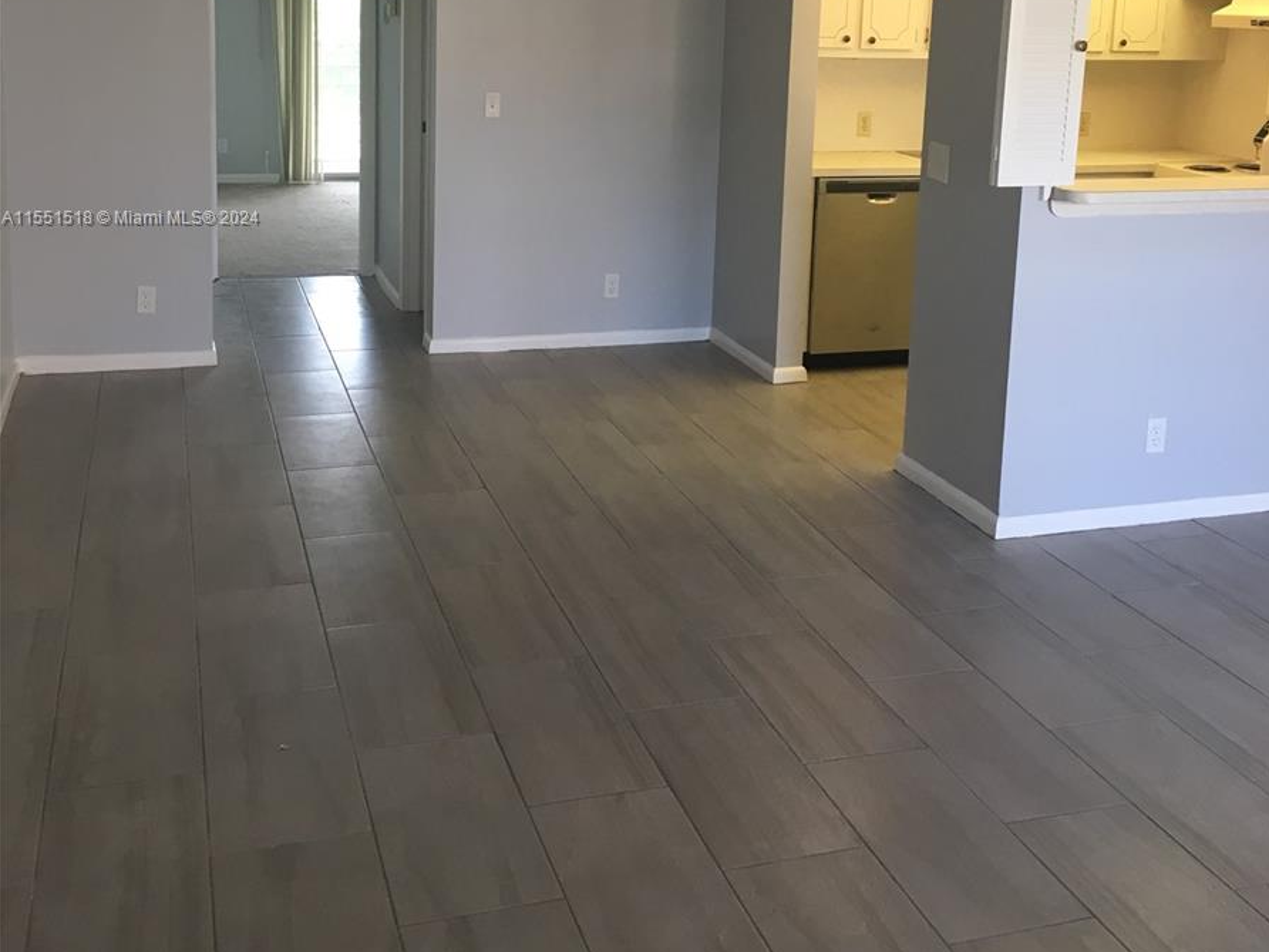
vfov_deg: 35.8
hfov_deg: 47.9
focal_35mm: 39
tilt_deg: -9.7
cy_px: 219
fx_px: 1430
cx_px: 639
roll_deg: -1.4
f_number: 2.2
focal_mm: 4.15
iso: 50
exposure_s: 1/30
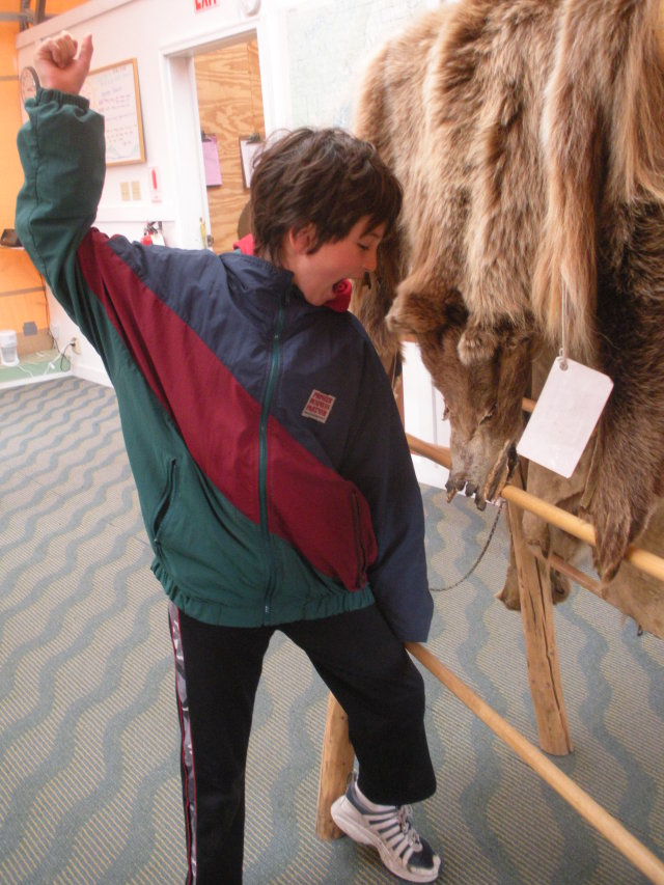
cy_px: 442
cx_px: 332
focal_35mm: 36
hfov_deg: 39.7
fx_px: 921
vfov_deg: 51.3
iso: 343
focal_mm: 6.3
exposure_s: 1/60
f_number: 3.5
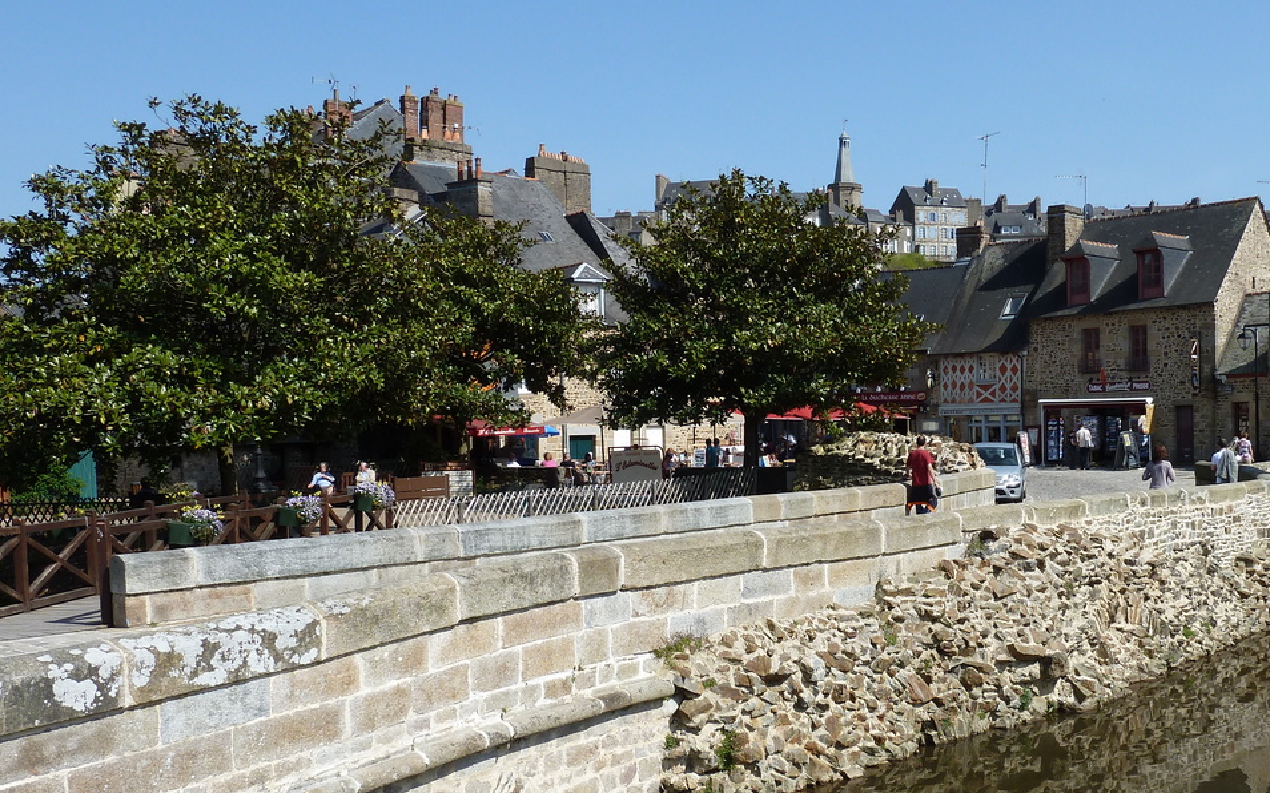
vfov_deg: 31.8
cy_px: 495
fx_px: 1384
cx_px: 785
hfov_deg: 48.9
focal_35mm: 40
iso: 80
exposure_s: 1/500
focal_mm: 5
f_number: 4.5
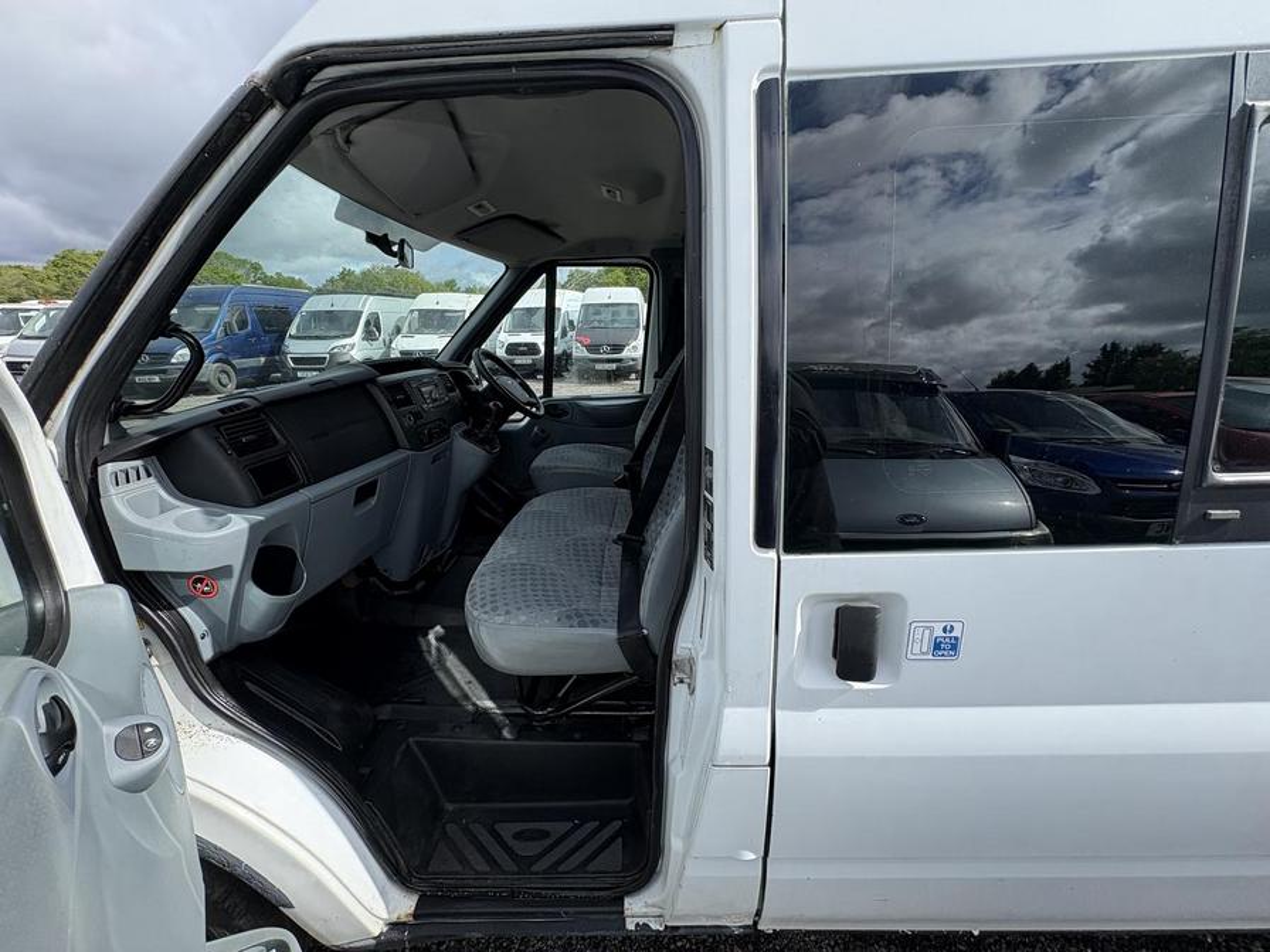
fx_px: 514
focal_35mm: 14
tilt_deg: -10.8
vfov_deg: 85.7
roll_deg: -3.8
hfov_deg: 102.1
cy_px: 476
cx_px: 635
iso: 64
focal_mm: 2.22
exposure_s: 1/1110
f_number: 2.2
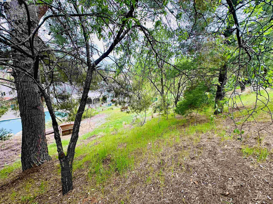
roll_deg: -5.6
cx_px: 136
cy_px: 102
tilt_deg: -14.7
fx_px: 110
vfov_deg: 85.7
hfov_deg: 102.1
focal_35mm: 14
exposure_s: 1/199
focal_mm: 2.22
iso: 40
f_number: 2.2
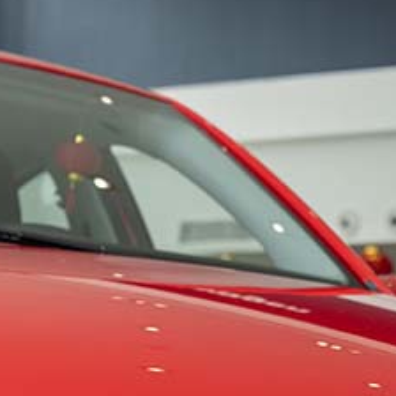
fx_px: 1890
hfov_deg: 11.3
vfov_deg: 11.9
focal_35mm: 146
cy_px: 299
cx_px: 659
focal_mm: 40
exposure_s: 1/250
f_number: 5
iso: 320
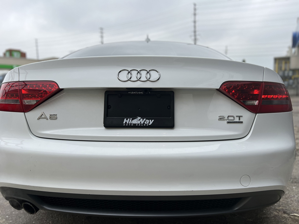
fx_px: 225
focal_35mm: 26
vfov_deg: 53.1
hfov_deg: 67.3
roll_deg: +2.2
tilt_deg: -7.3
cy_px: 112
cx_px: 150
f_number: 1.5
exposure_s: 1/2762
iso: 50
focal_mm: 5.7
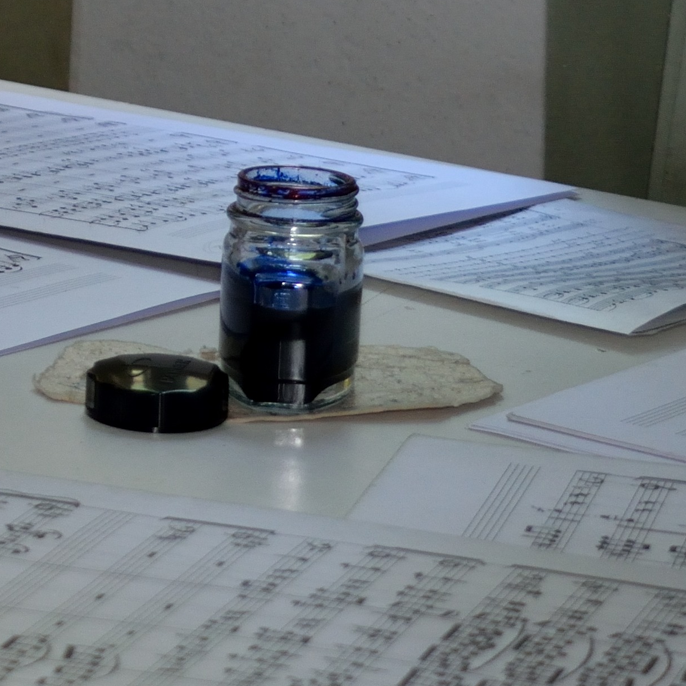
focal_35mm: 169
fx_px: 3791
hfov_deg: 10.2
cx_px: -170
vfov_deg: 10.0
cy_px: -328
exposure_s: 1/60
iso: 400
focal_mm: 27
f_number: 4
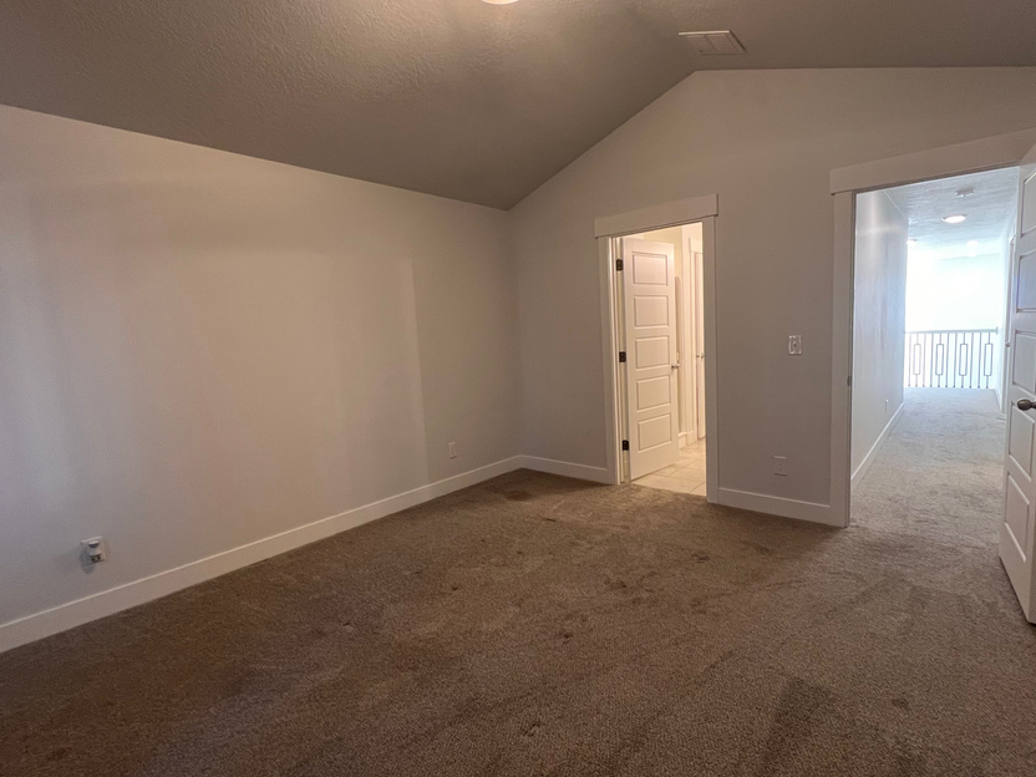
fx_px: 479
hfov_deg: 94.5
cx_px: 537
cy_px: 388
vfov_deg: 78.1
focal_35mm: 16
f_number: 1.8
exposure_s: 1/60
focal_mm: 1.57
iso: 160
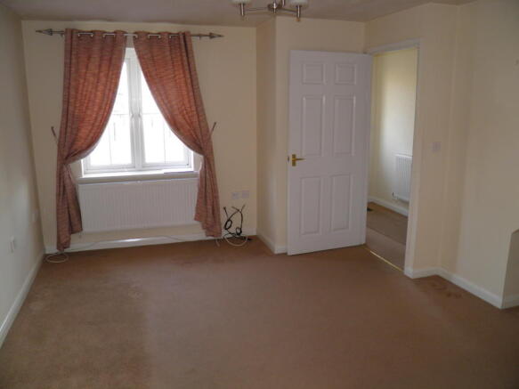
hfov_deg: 63.5
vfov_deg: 49.7
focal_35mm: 28
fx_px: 420
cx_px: 260
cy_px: 194
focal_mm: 4.9
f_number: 2.8
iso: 100
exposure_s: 1/30
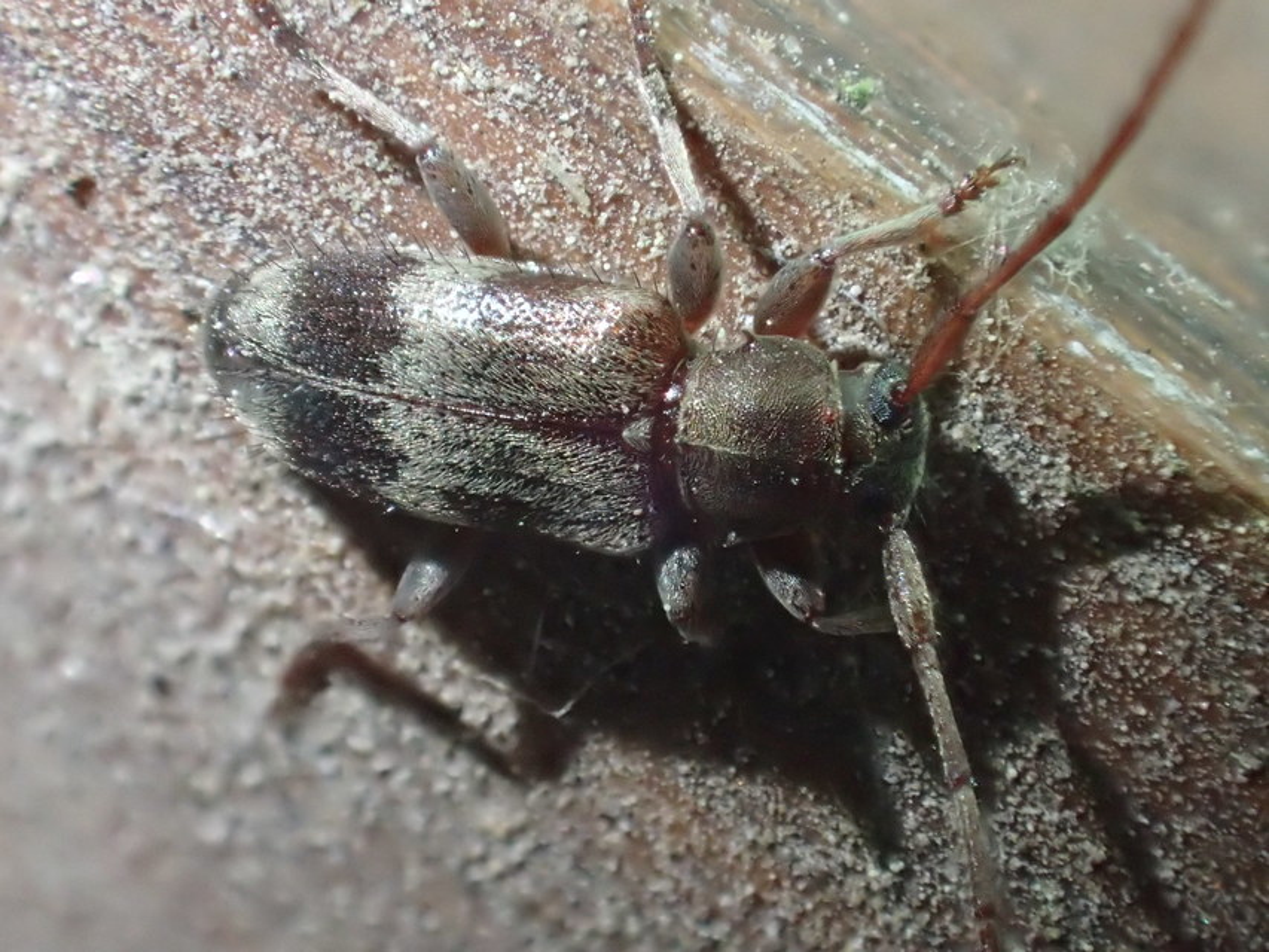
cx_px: 634
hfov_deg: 19.6
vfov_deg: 14.8
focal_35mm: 100
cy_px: 476
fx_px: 3666
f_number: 6.3
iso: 1600
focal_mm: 18
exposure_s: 1/60
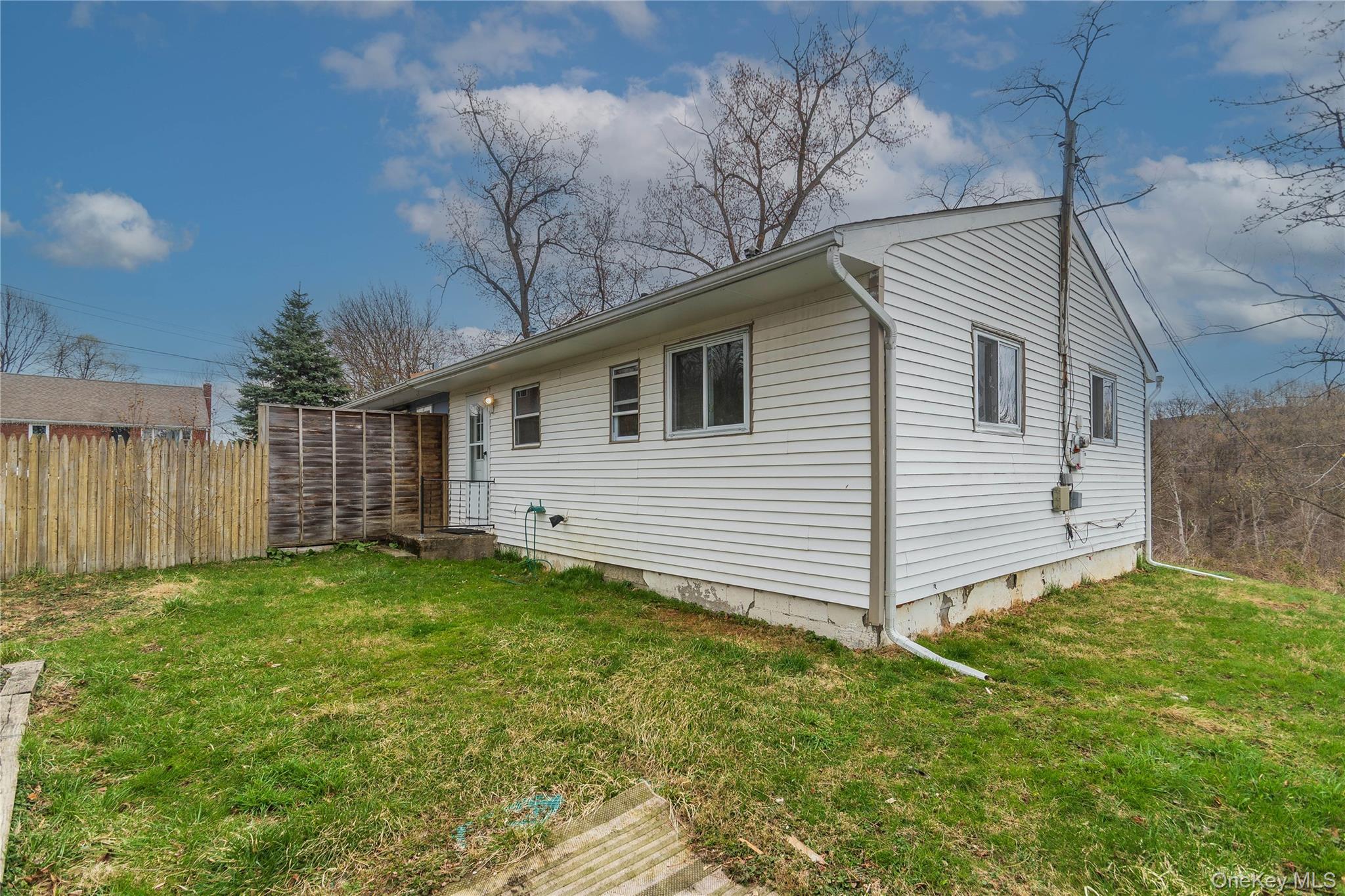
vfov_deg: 77.3
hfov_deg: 100.4
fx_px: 560
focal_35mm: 15
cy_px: 448
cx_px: 672
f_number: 6.3
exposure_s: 1/160
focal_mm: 10
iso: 100
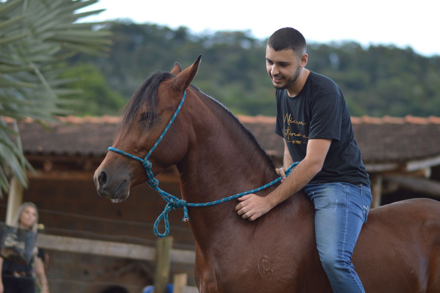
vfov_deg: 10.7
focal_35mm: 128
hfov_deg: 16.1
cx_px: 220
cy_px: 146
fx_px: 1557
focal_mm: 85
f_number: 1.8
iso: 200
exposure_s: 1/1000
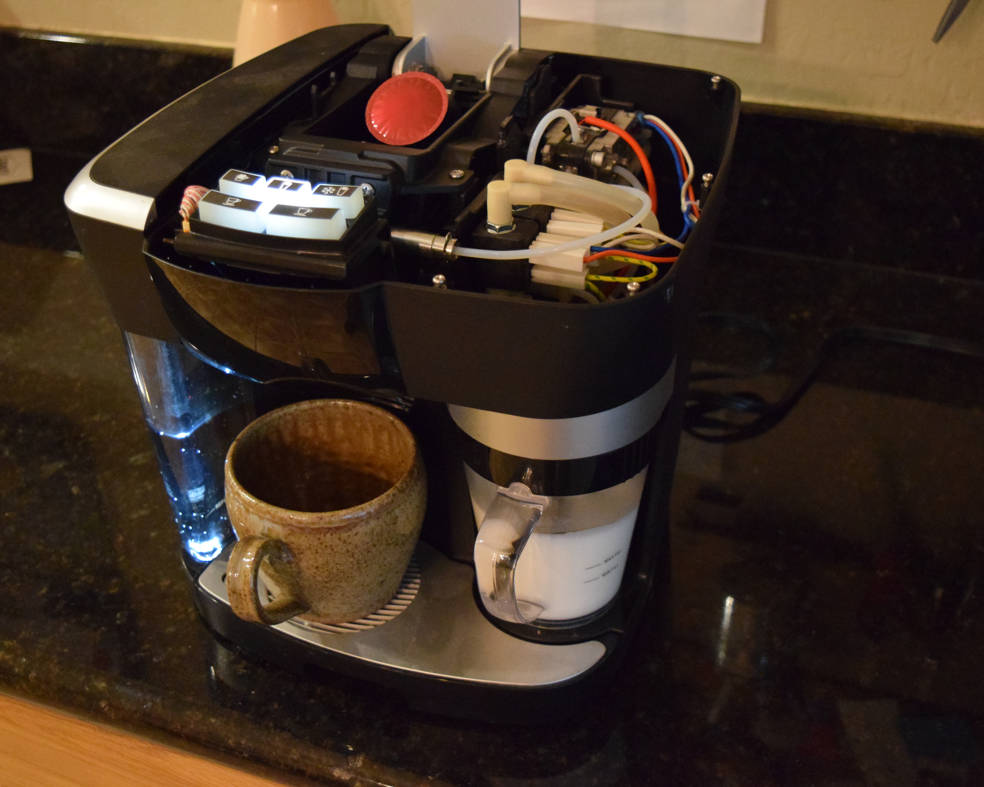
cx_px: 463
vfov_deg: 34.2
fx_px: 1281
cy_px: 394
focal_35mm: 44
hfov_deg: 42.0
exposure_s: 1/60
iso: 6400
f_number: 4
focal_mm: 26
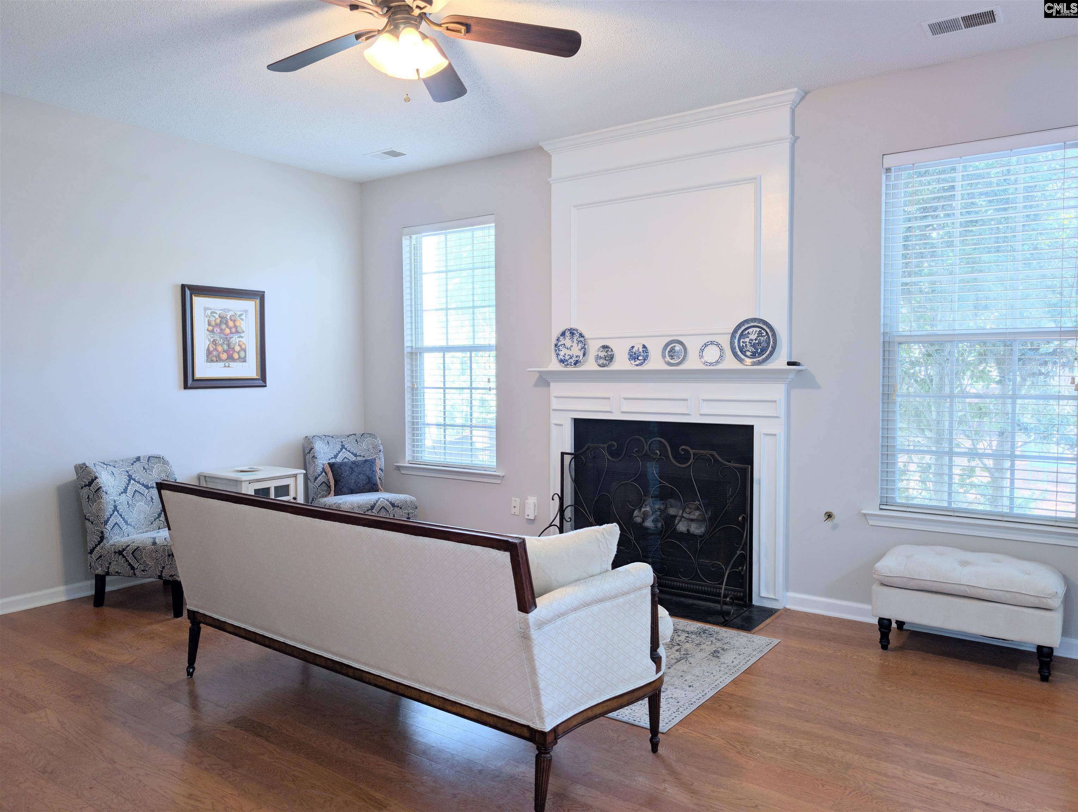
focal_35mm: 24
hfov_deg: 71.5
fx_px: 748
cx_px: 539
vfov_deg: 56.9
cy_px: 406
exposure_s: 1/52.3
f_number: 1.68
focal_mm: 6.9
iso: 32
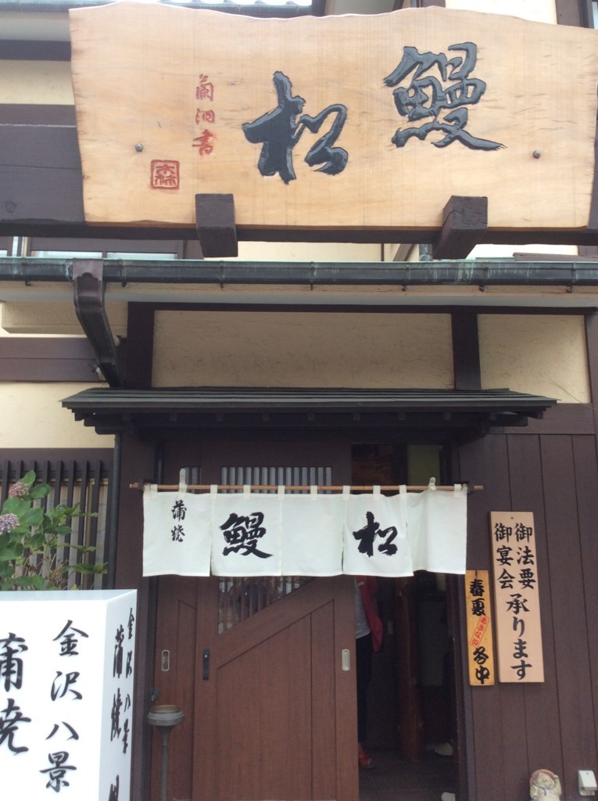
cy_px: 400
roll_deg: +0.8
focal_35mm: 32
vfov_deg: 56.9
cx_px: 299
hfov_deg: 44.1
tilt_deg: +11.4
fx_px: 739
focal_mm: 3.3
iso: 32
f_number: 2.4
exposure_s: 1/30
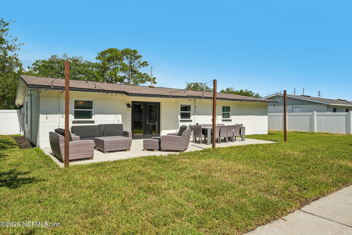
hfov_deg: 73.7
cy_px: 118
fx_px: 235
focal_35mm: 24
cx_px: 176
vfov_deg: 53.1
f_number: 11
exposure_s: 1/400
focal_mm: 24
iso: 320
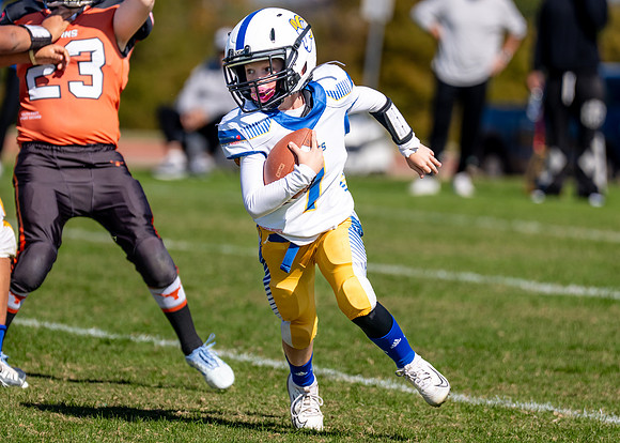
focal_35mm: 423
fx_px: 7444
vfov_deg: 3.4
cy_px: 211
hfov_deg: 4.8
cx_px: 278
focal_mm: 200
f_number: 2.8
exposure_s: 1/4000
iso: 100
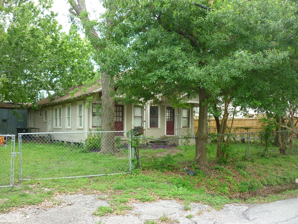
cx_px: 149
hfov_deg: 55.4
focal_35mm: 33
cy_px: 112
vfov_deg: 42.9
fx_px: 284
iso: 80
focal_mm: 5.5
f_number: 2.8
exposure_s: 1/160
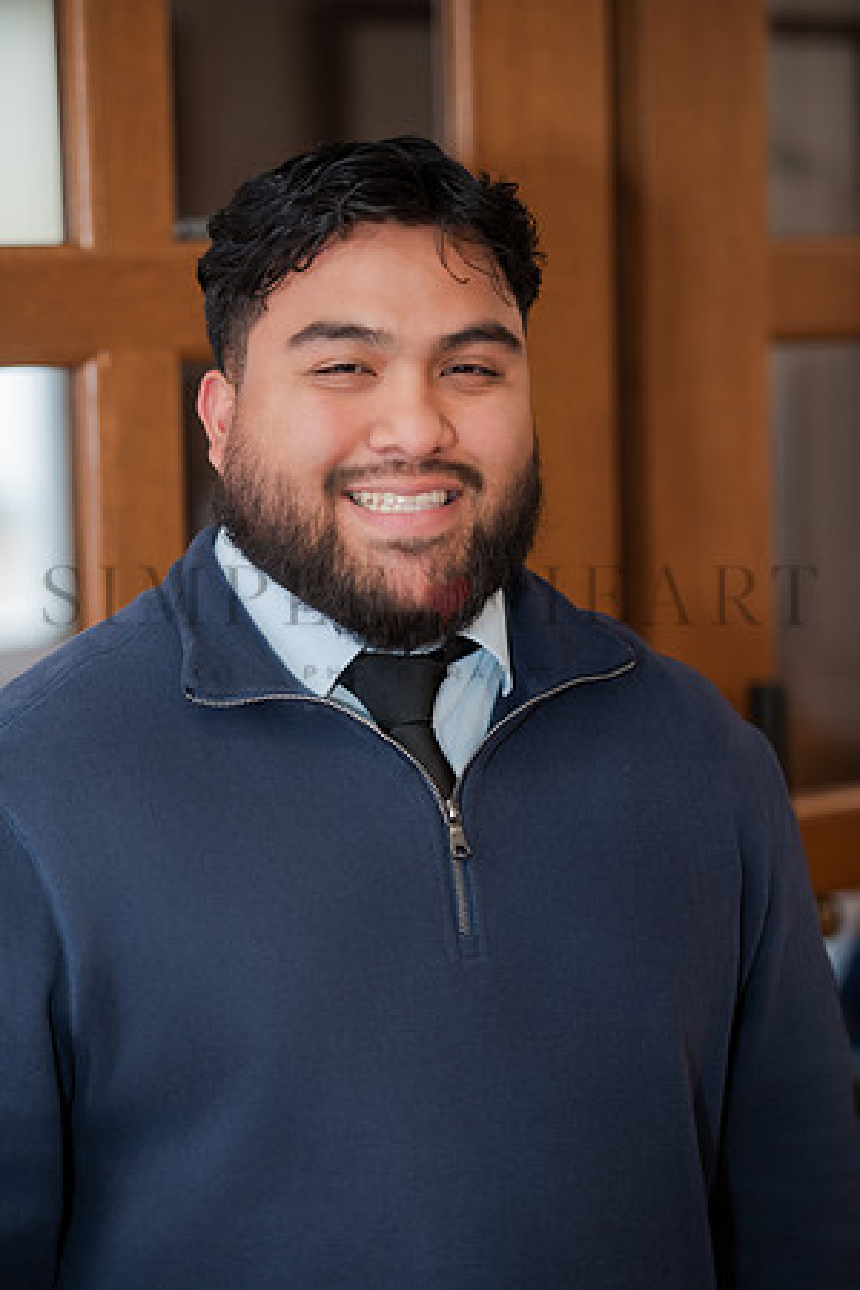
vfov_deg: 17.6
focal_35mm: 116
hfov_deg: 11.8
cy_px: 645
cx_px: 430
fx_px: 4156
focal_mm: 116
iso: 400
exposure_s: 1/125
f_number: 2.8
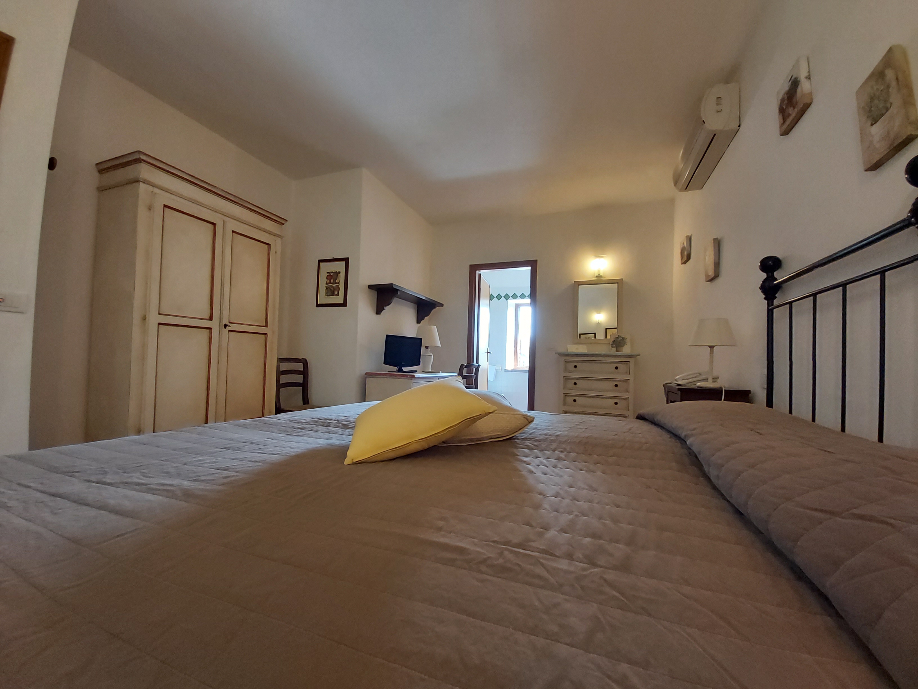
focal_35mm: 12
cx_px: 459
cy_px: 344
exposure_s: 1/33
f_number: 2.2
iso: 160
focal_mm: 1.42
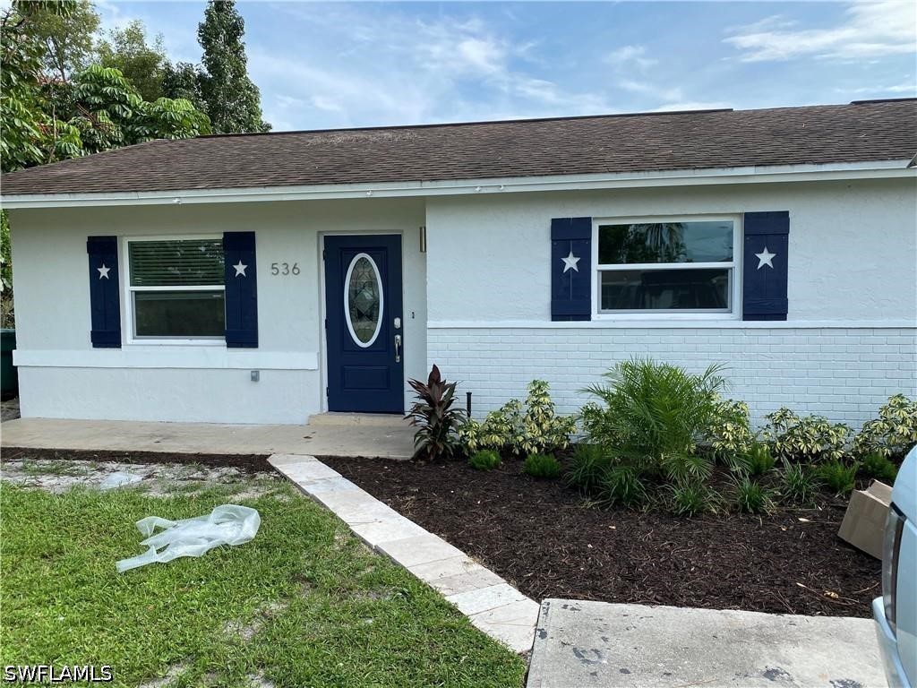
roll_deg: -0.5
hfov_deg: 67.3
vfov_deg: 53.1
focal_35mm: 26
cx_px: 458
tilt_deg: -4.6
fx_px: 689
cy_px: 344
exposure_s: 1/1330
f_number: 1.8
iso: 32
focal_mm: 4.25
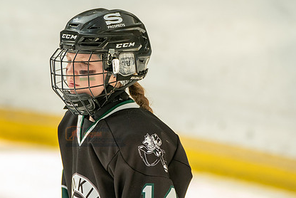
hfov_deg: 5.4
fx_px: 3110
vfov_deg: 3.6
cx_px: 96
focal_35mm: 378
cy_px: 95
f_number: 3.5
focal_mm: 209
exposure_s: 1/2000
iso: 1600
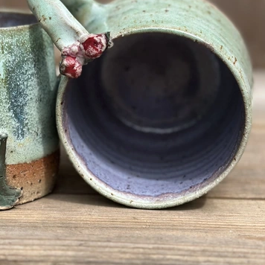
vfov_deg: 16.3
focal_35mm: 105
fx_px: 909
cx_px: 43
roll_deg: -0.1
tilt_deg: -9.6
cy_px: 20
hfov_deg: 16.4
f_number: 1.78
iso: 80
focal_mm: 6.86
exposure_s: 1/3257
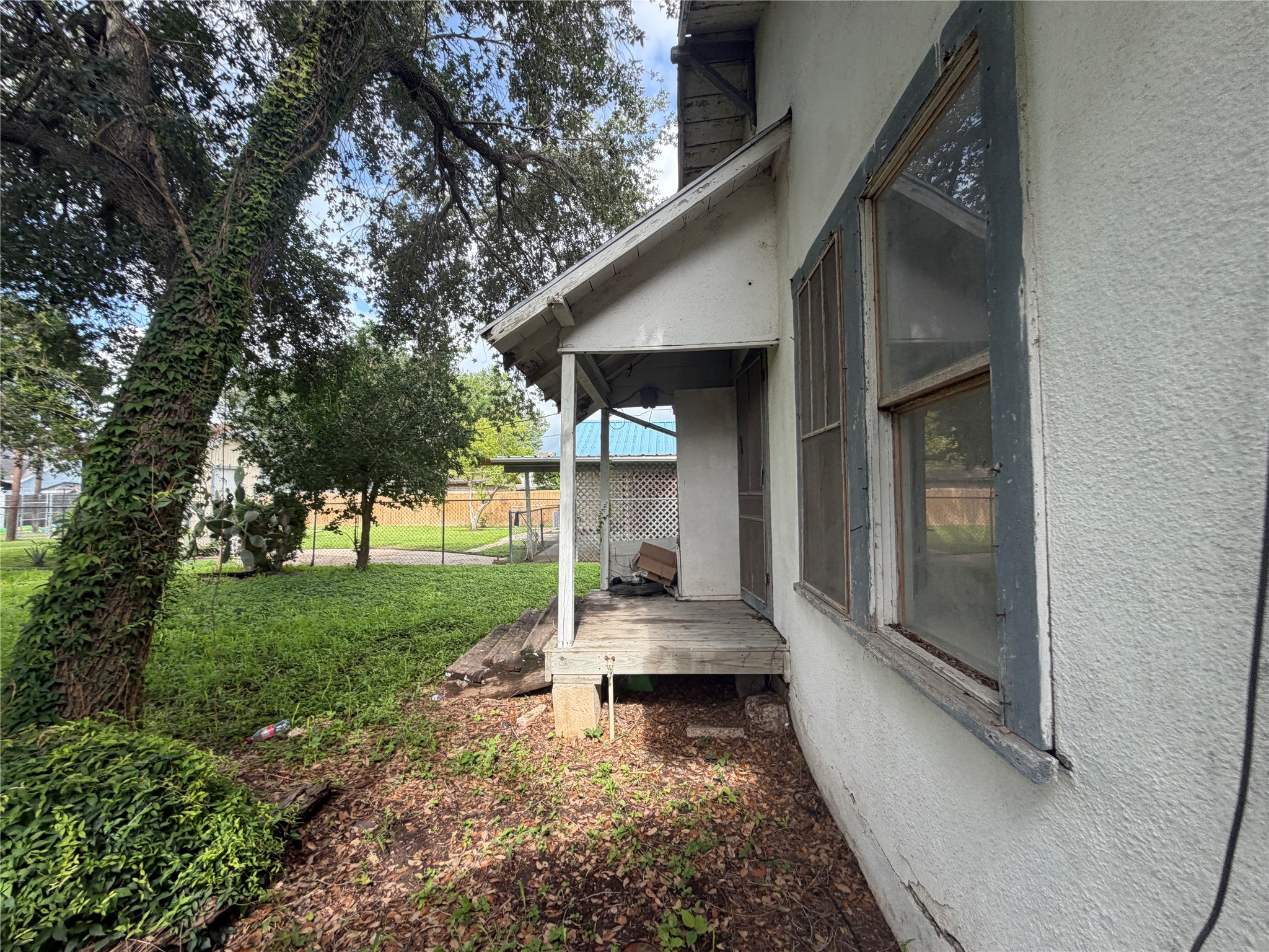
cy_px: 476
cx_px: 634
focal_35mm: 14
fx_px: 513
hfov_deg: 102.1
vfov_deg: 85.7
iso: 40
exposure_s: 1/239
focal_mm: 2.22
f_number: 2.2
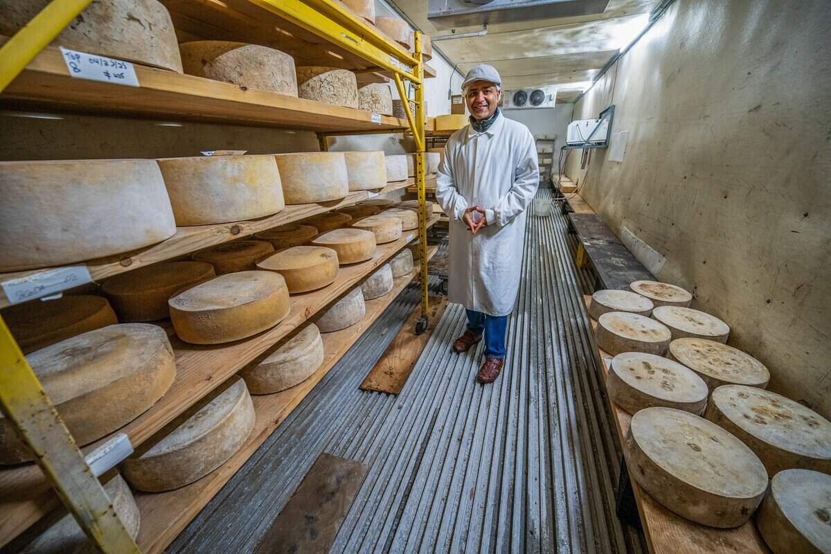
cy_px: 277
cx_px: 416
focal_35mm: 14
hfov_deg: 104.3
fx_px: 323
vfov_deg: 81.2
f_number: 4
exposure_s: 1/30
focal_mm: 14
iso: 1600
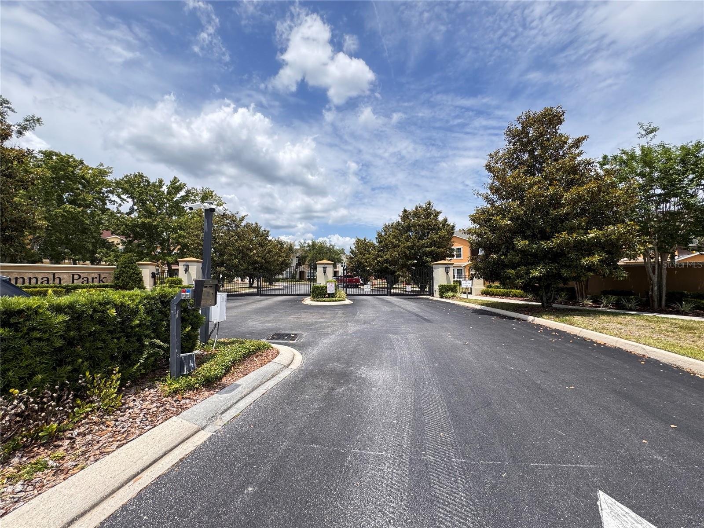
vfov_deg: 85.7
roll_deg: -0.8
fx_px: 285
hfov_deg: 102.1
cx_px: 352
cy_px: 264
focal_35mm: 14
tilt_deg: +2.8
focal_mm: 2.22
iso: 50
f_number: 2.2
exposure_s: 1/1178
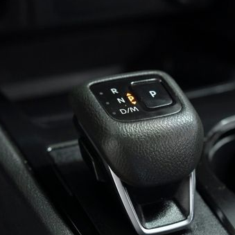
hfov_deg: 16.0
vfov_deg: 16.0
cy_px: 122
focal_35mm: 109
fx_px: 837
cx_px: 139
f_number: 4
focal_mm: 68
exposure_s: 1/200
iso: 2000
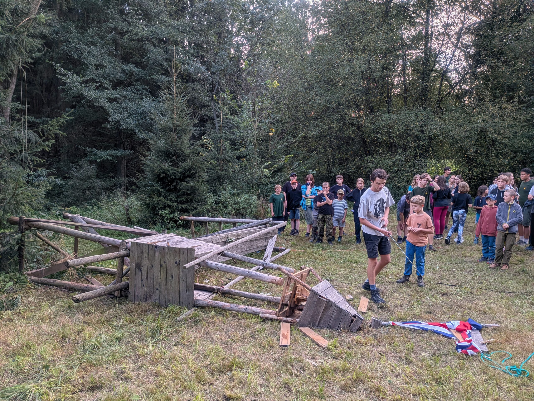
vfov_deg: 56.8
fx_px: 370
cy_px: 200
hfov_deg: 71.6
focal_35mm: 24
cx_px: 267
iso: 26
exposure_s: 1/378
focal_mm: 4.53
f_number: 1.7
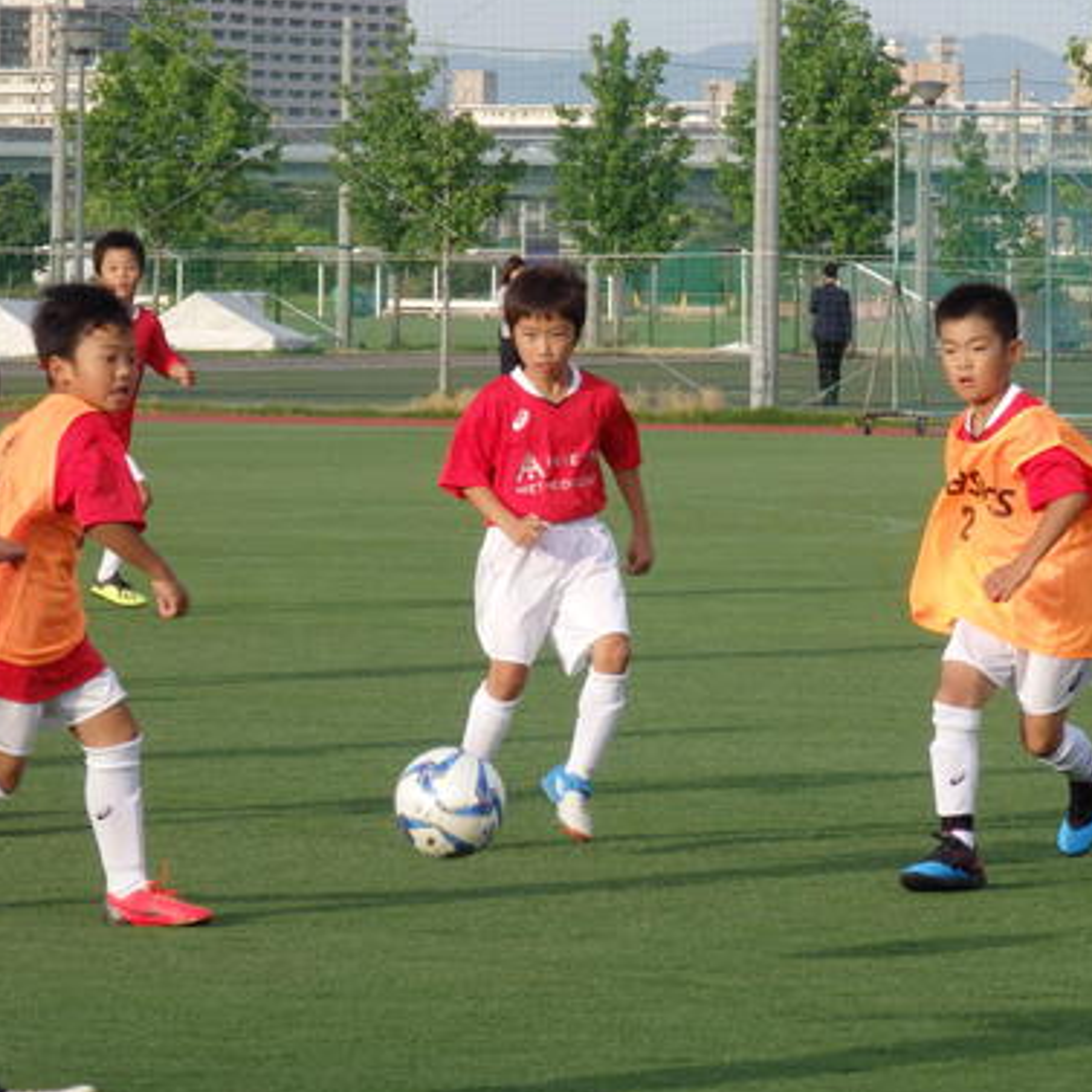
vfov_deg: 7.4
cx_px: 721
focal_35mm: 238
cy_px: 536
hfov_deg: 7.4
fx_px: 8494
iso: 250
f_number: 5.7
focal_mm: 30.2
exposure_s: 1/500
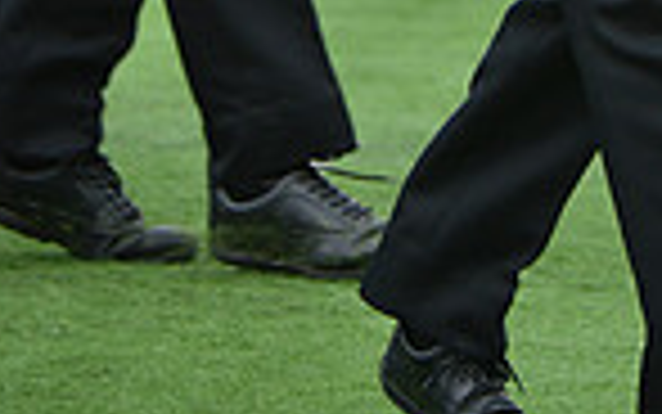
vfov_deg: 1.6
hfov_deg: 2.5
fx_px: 15233
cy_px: -540
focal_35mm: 844
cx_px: 601
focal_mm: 270
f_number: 5.6
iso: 200
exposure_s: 1/640
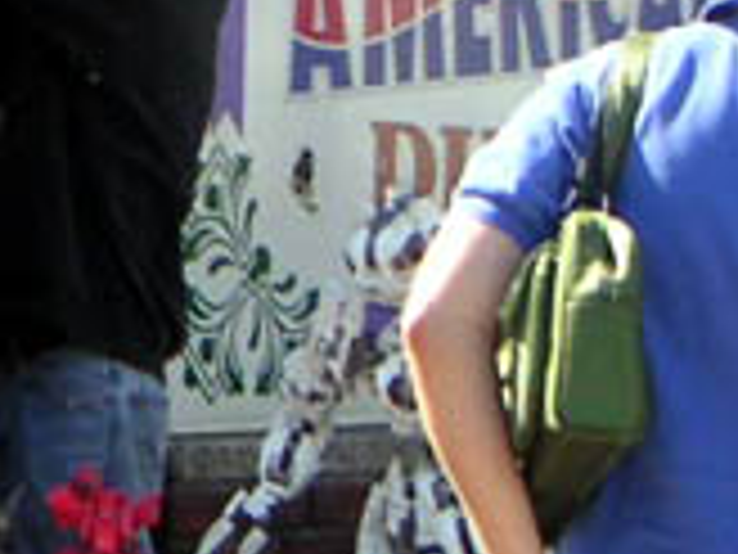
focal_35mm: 181
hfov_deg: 10.5
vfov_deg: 8.2
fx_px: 3859
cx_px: -364
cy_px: 140
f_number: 2.8
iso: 50
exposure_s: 1/250
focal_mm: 5.7
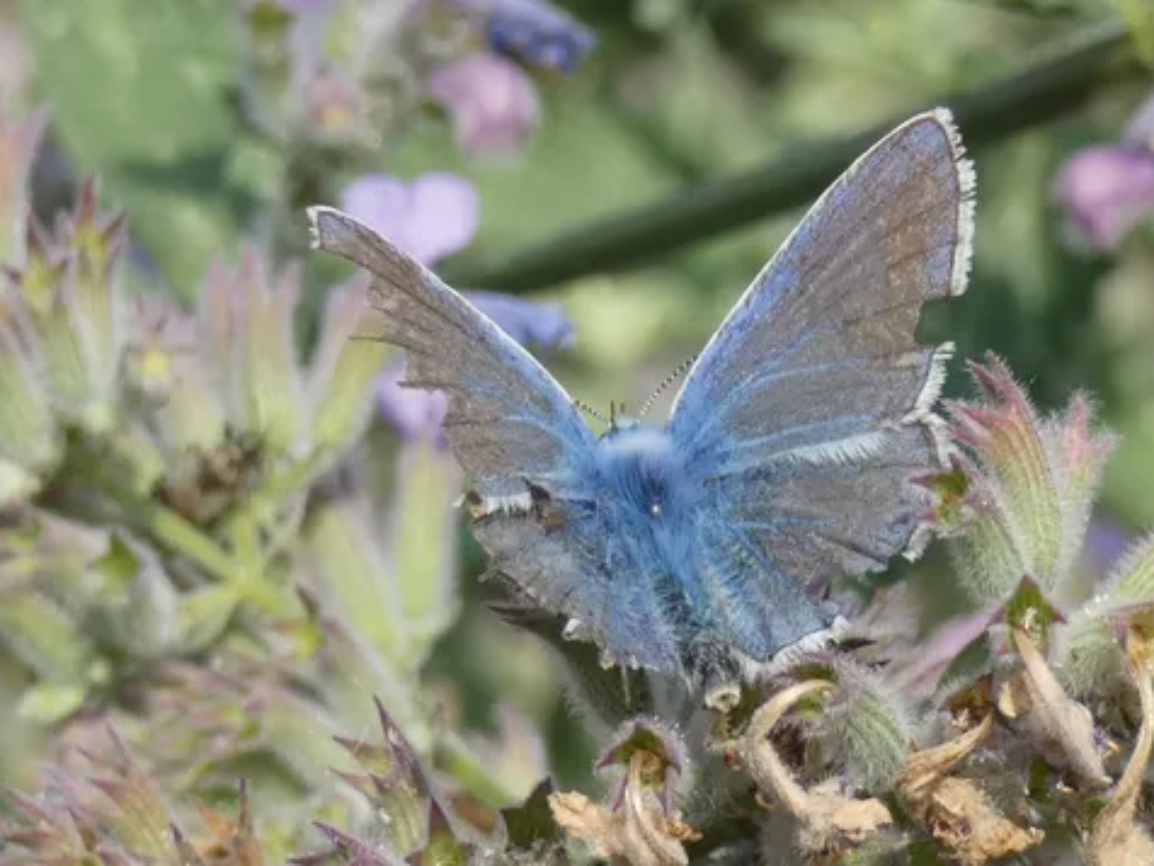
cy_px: 429
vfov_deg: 10.3
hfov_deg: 13.7
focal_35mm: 144
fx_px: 4801
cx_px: 722
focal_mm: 19.2
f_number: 4.9
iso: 80
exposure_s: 1/320
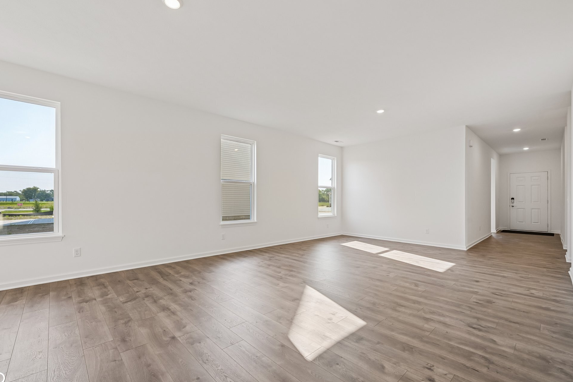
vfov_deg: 77.3
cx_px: 272
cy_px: 194
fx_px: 239
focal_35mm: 15
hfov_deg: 100.3
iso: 100
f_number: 8
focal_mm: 14
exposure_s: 1/50
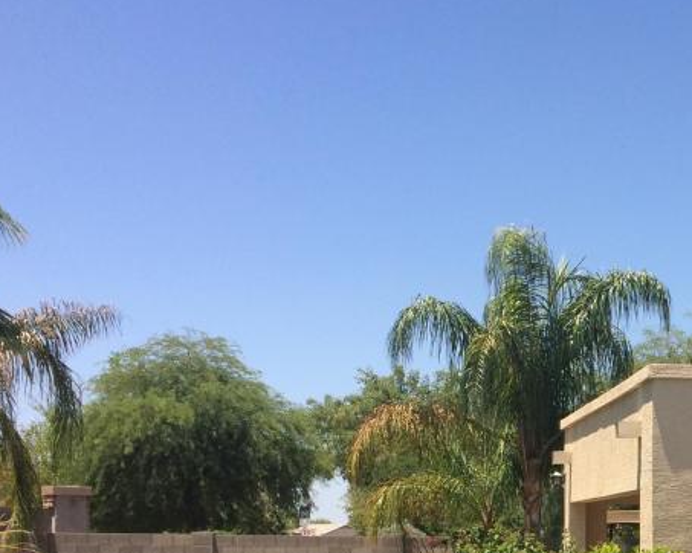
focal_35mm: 64
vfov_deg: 22.9
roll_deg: +0.5
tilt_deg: +0.1
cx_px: 646
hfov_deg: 28.3
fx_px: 1310
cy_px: 551
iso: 32
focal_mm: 4.15
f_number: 2.2
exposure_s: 1/1642
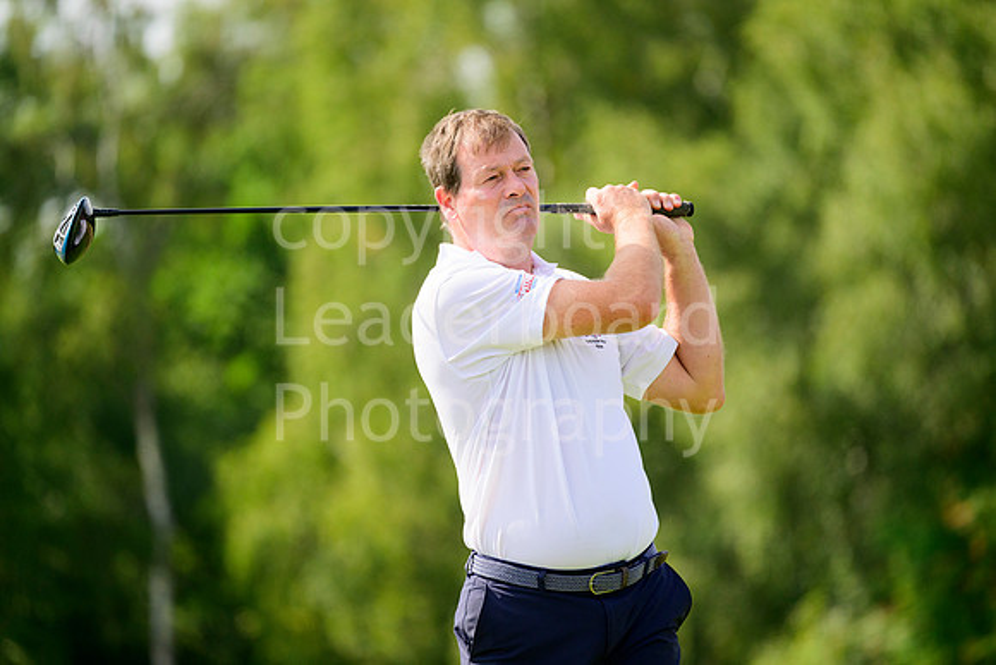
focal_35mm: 340
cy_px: 332
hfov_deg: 6.1
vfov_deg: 4.0
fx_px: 9408
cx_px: 498
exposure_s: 1/2500
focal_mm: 340
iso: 800
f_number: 5.3
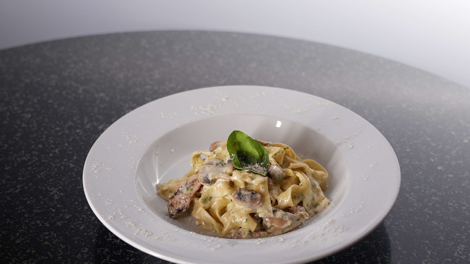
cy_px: 154
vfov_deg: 20.7
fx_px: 723
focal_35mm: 58
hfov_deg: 36.0
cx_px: 236
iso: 250
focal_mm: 36.7
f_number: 2.8
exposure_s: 1/30
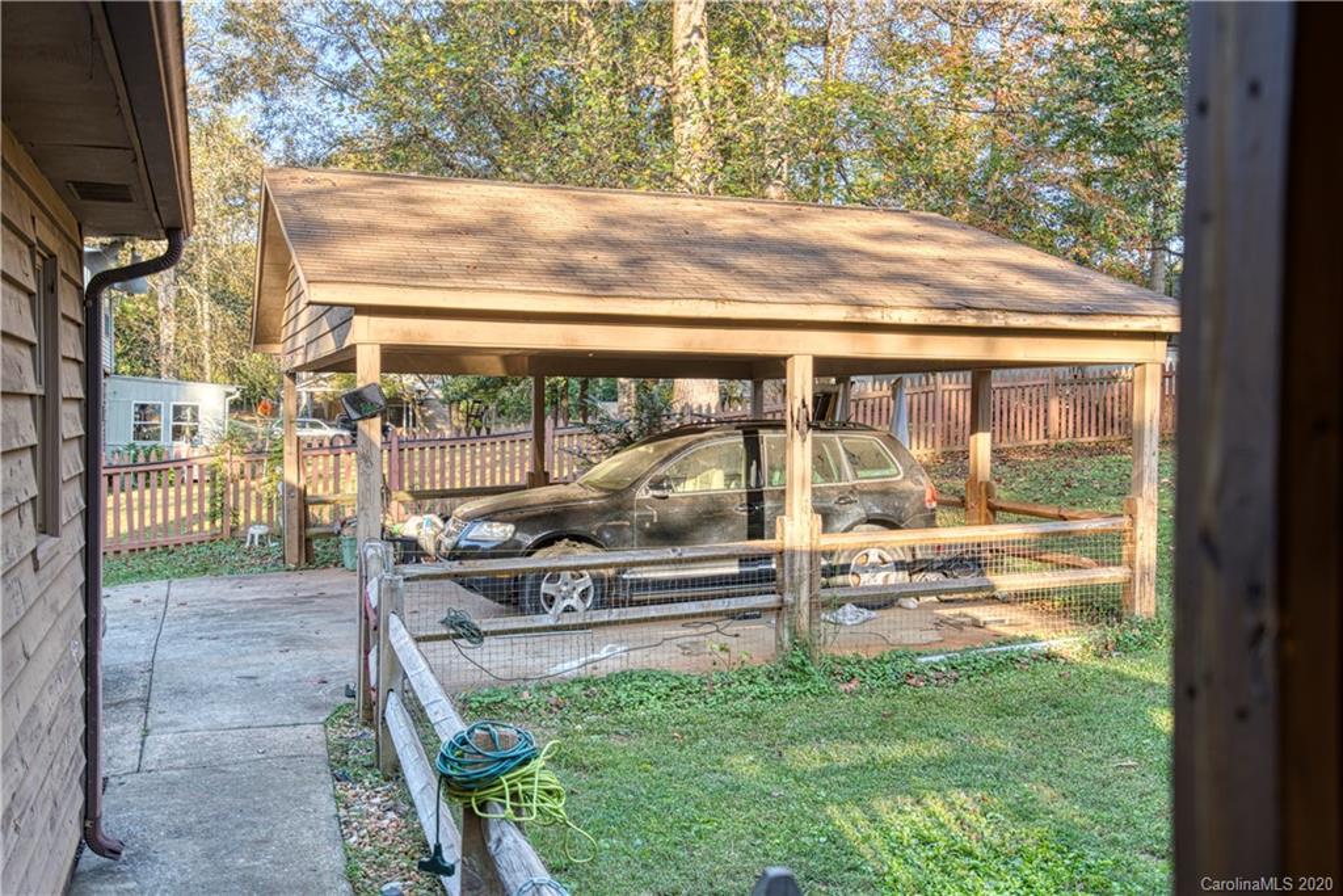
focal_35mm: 35
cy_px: 448
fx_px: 1306
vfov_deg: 37.9
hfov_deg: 54.4
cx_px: 672
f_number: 4
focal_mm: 35
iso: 125
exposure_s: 1/40
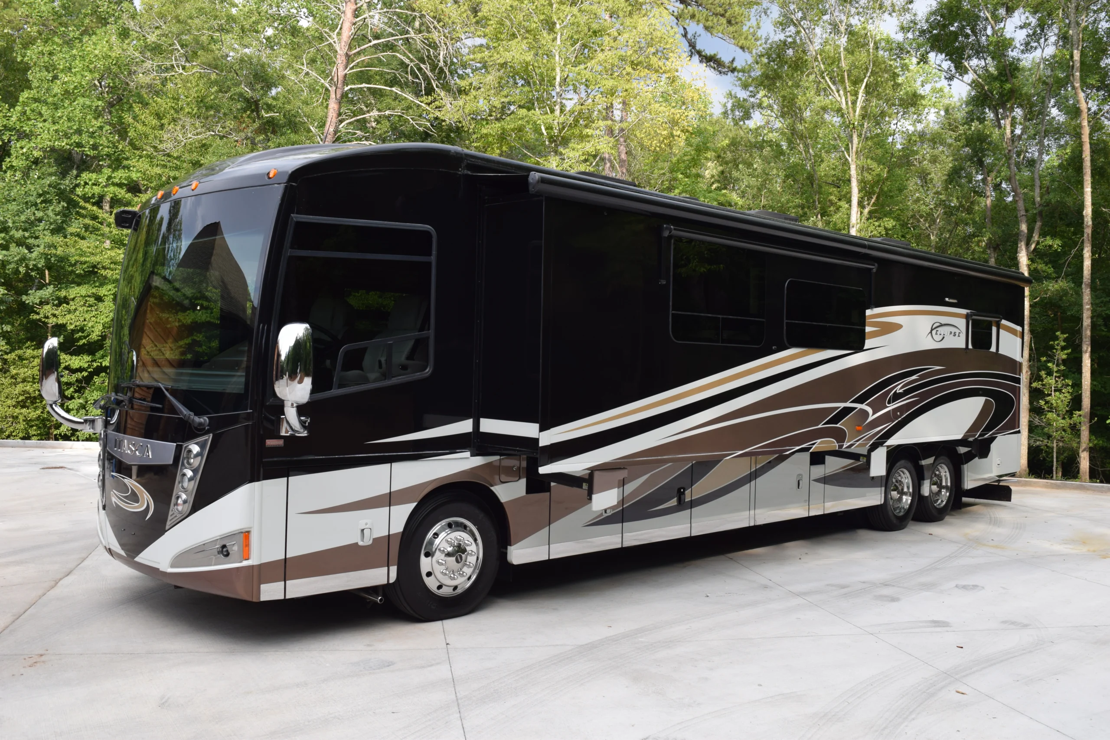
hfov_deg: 57.2
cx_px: 555
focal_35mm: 33
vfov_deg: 40.0
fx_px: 1017
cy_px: 370
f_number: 8
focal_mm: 22
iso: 400
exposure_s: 1/250
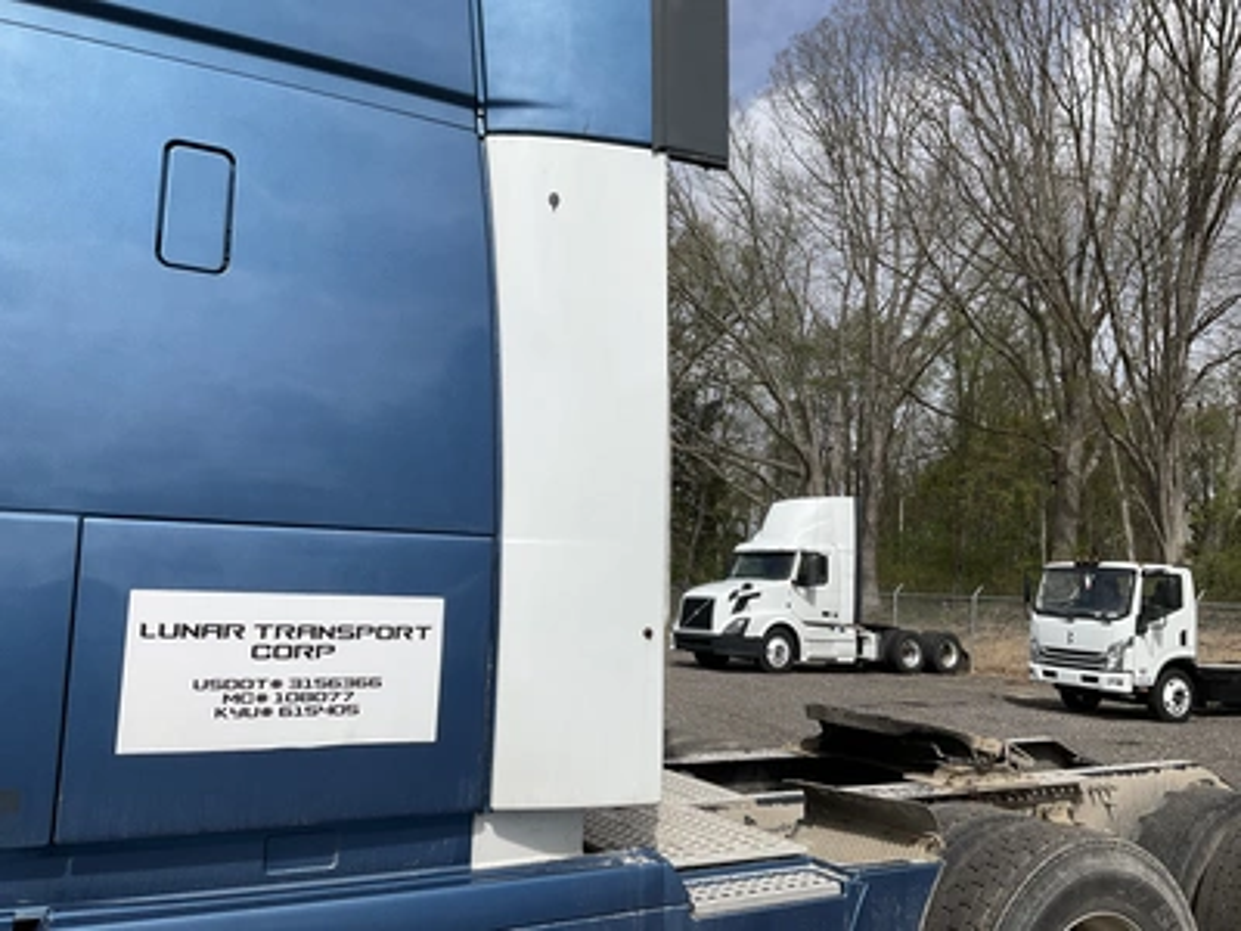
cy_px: 466
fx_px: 1040
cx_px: 620
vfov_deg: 48.2
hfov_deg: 61.7
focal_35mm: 29
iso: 25
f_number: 1.8
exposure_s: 1/4405
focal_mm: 3
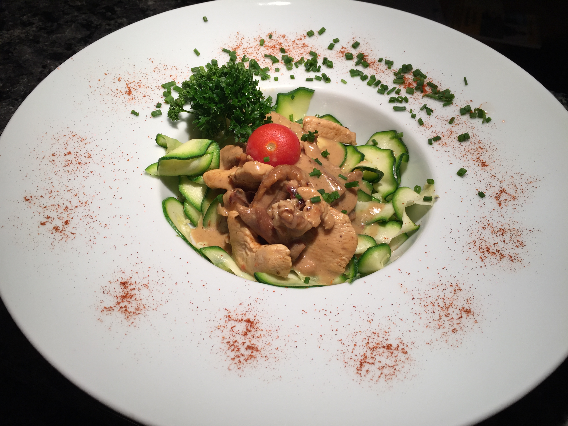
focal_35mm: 29
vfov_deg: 48.2
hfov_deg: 61.7
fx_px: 476
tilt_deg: -50.8
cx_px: 284
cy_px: 213
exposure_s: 1/50
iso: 32
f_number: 2.2
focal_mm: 4.15
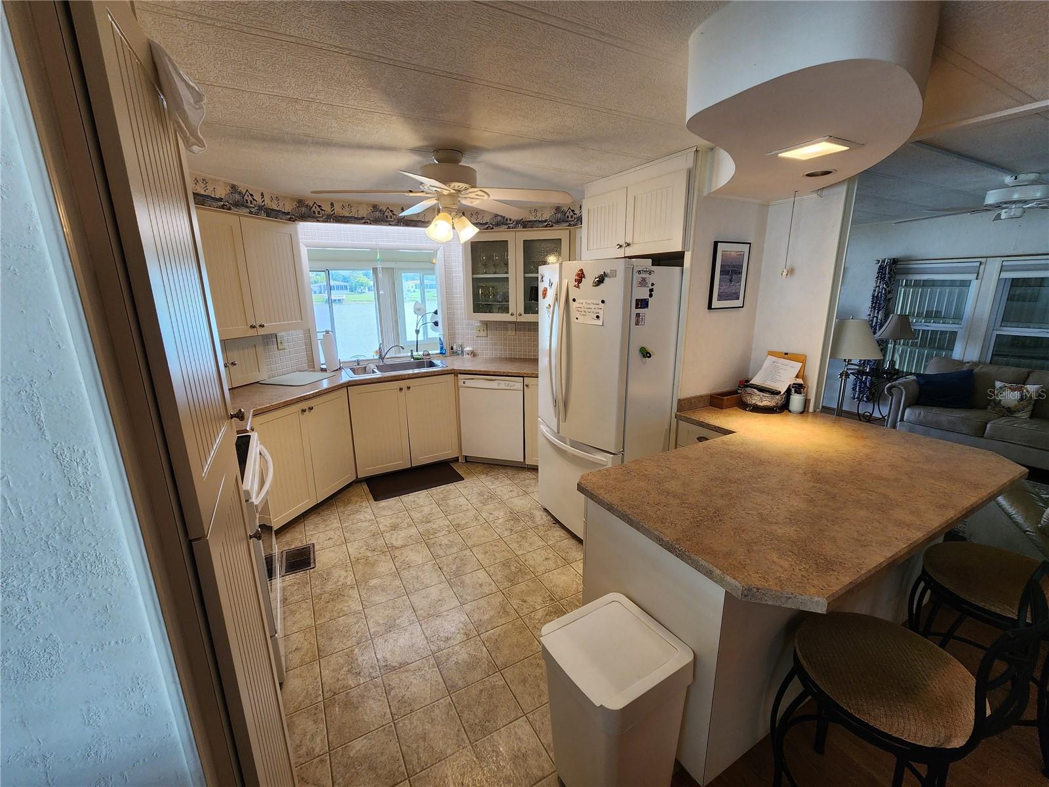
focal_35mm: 13
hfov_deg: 106.2
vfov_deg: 89.9
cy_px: 394
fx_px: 394
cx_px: 524
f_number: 2.2
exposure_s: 1/60
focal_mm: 2.2
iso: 80
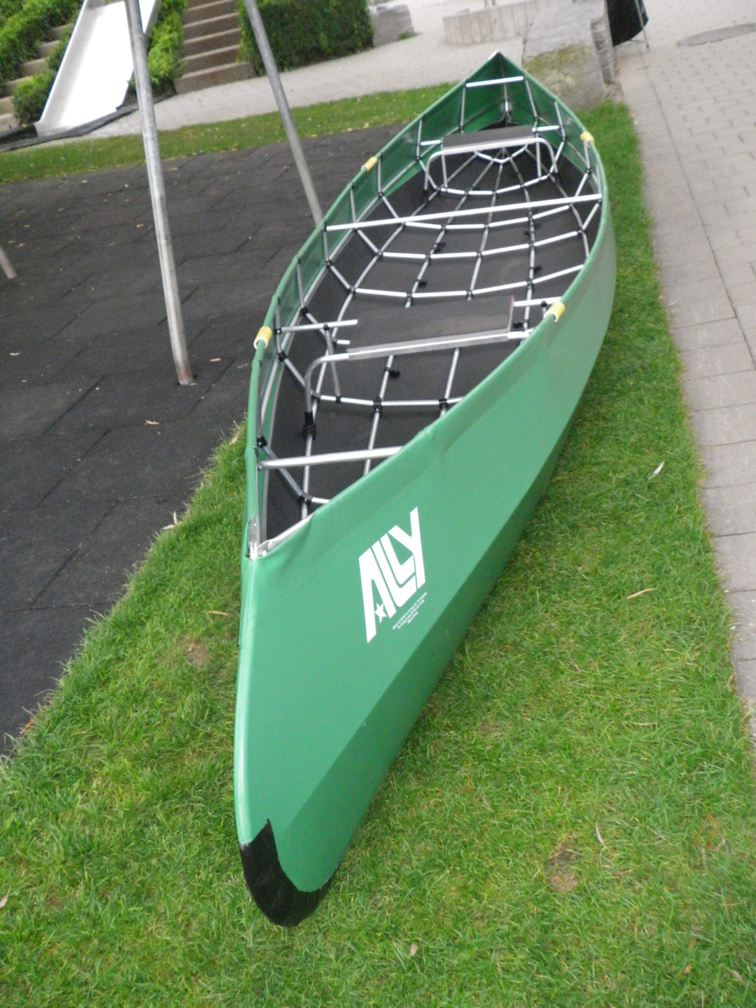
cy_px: 504
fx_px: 1019
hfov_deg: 40.7
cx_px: 378
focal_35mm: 35
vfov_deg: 52.6
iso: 400
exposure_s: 1/60
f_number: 3.8
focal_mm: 6.2
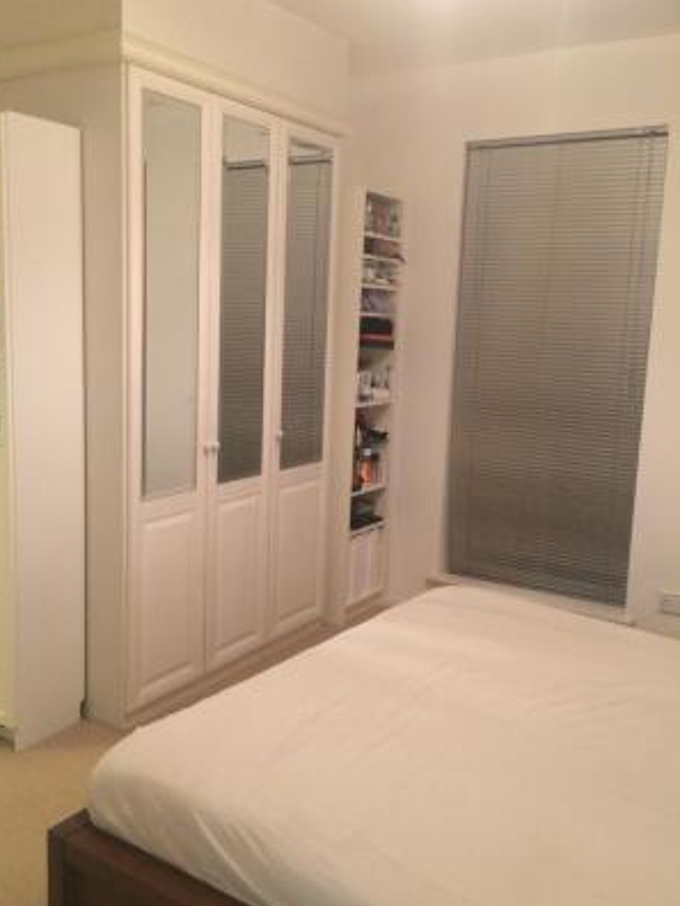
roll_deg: -1.7
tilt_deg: -10.0
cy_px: 447
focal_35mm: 32
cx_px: 307
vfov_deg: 56.8
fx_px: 838
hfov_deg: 44.1
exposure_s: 1/33
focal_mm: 4.15
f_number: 2.2
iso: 320
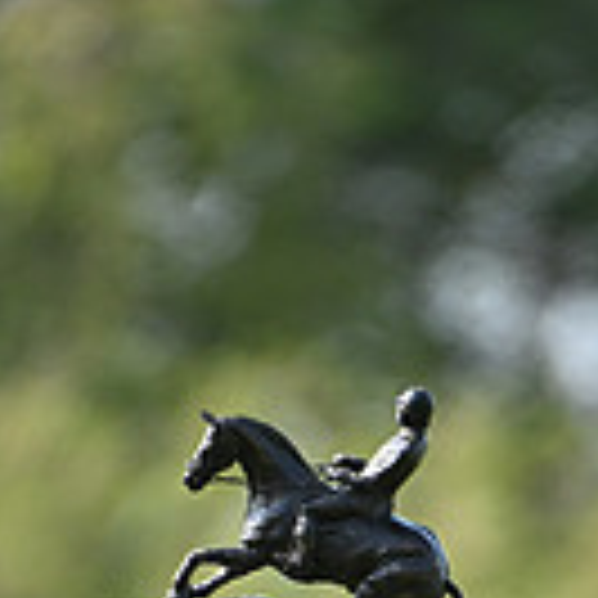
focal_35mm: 1480
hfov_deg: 1.2
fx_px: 28926
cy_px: 1299
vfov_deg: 1.2
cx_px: 506
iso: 720
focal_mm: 400
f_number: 4.5
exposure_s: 1/1250
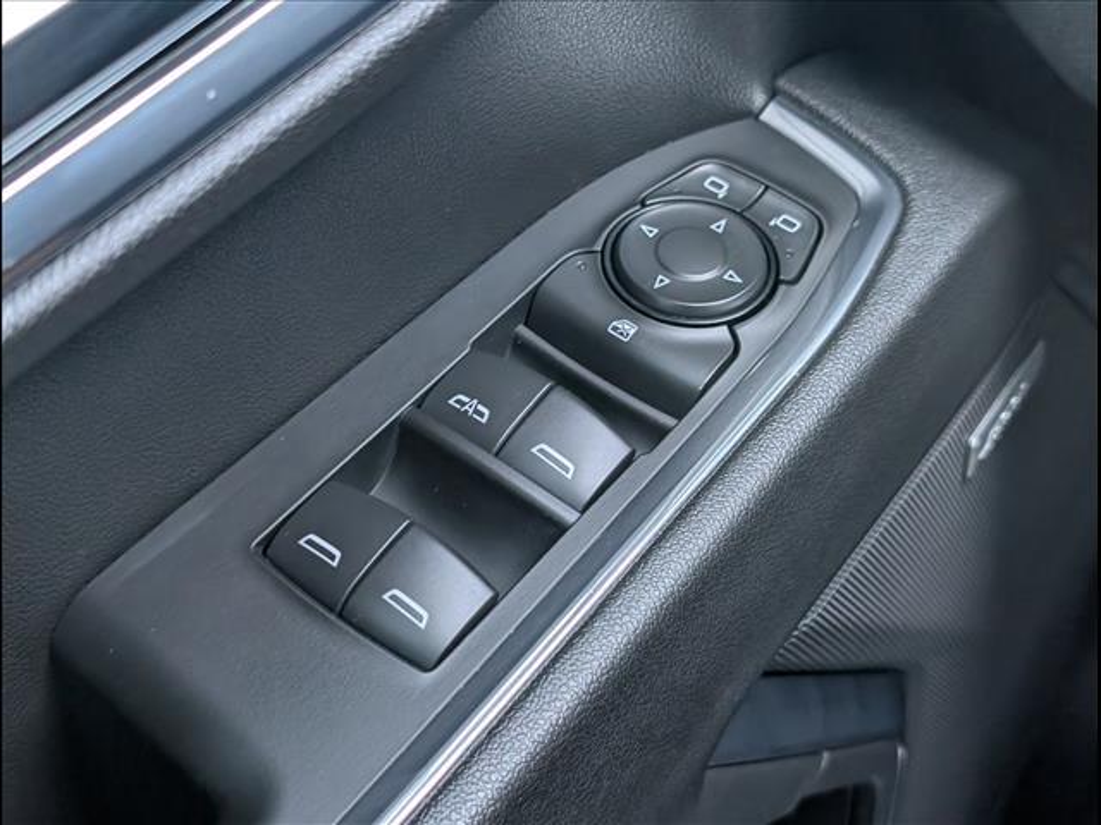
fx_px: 1558
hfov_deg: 38.9
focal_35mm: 49
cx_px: 550
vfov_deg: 29.7
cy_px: 412
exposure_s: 1/161
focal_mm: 6.9
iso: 723
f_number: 1.68
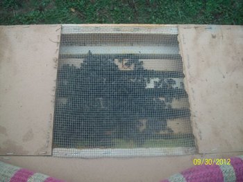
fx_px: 225
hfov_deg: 56.8
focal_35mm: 32
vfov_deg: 44.2
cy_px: 91
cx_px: 122
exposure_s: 1/160
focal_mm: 5.7
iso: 80
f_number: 2.9
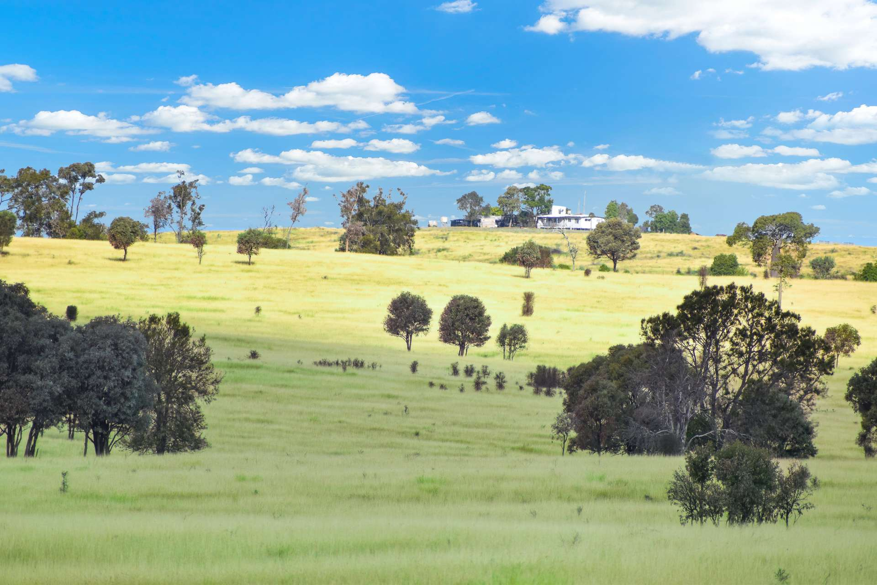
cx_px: 438
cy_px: 292
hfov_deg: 4.6
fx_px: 10962
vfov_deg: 3.1
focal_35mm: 450
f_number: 7.1
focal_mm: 300
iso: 200
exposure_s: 1/800
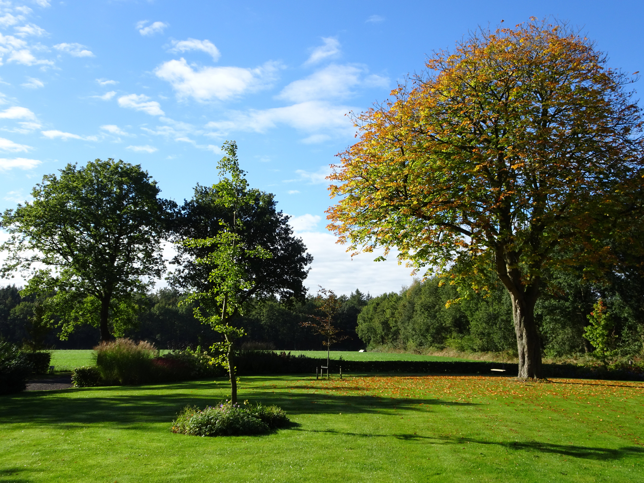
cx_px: 322
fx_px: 558
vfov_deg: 46.8
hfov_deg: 60.0
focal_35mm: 30
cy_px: 242
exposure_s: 1/500
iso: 80
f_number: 4
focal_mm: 5.09
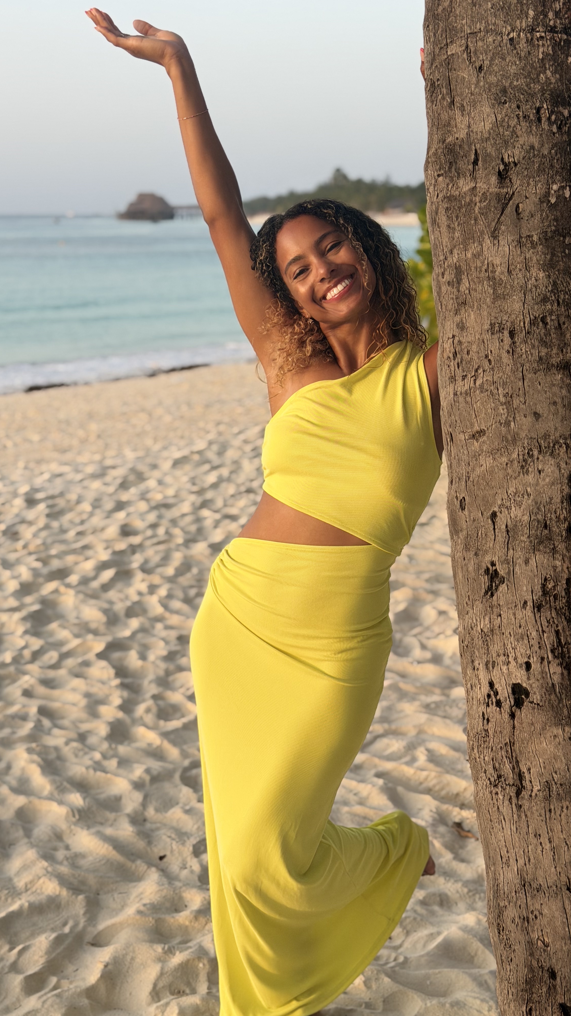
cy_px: 502
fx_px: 1426
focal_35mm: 53
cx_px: 261
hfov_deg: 22.6
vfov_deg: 39.2
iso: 64
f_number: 1.78
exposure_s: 1/712
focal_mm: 6.76
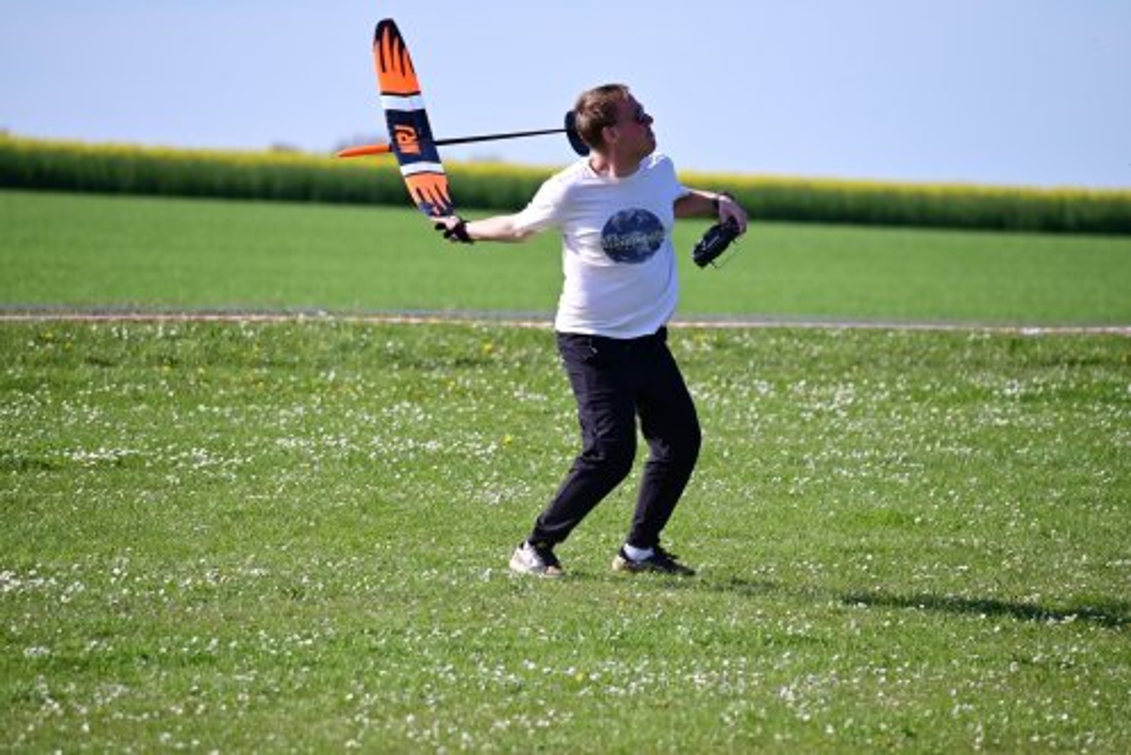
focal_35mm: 340
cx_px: 566
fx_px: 10687
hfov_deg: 6.1
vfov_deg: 4.0
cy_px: 378
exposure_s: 1/3200
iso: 1000
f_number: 7.1
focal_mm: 340
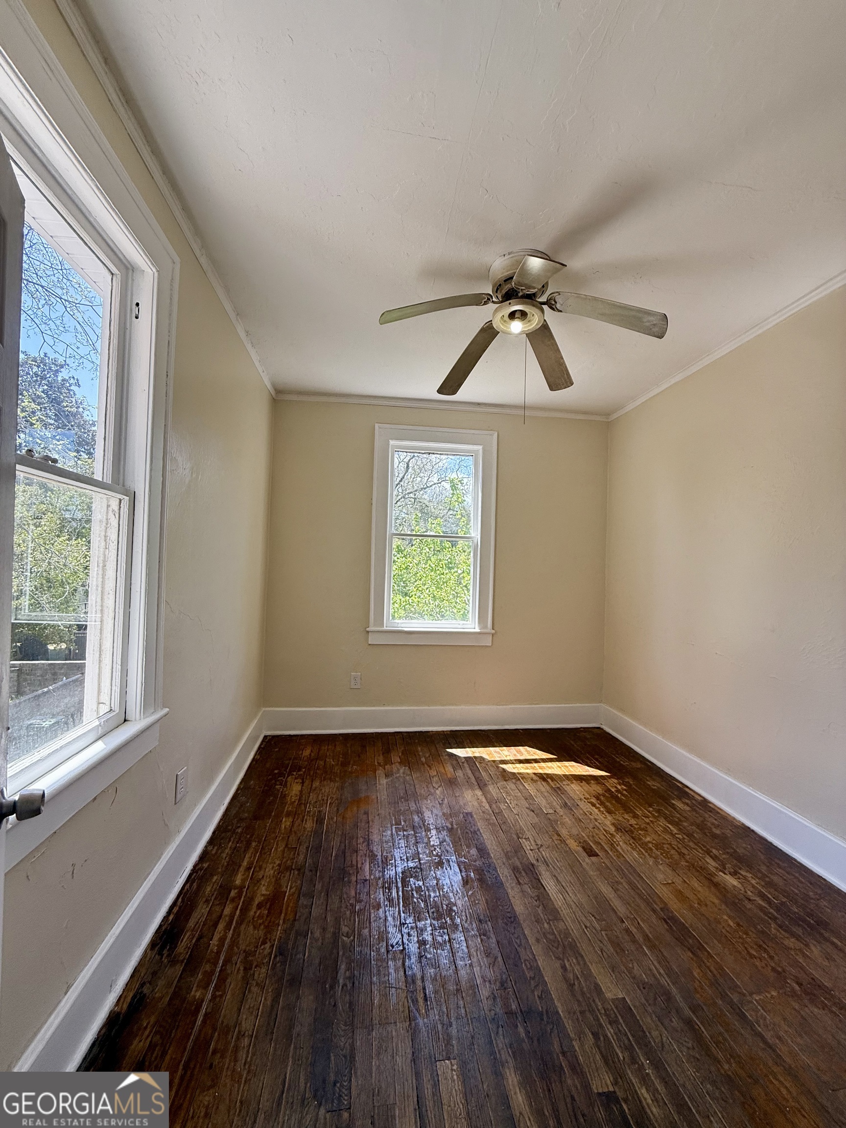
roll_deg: -1.9
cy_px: 564
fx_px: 456
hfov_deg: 85.7
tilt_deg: +0.5
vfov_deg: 102.1
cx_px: 423
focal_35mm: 14
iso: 64
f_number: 2.2
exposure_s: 1/307
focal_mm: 2.22
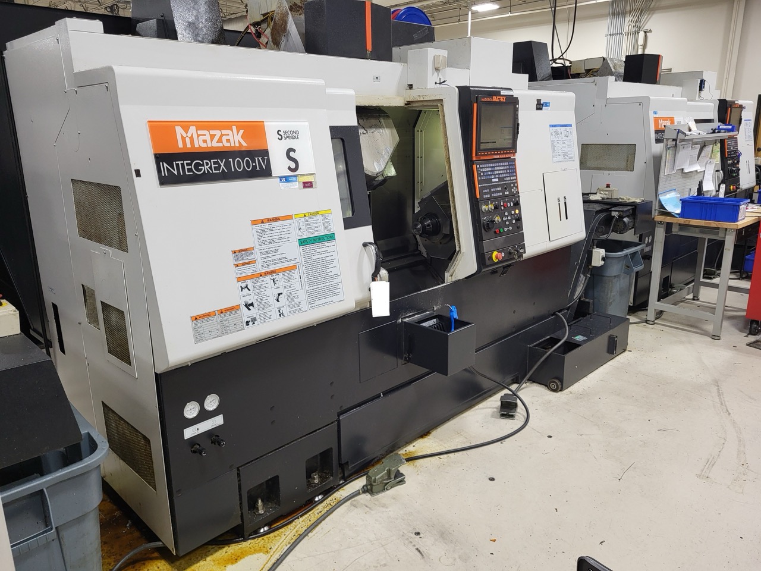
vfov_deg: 53.1
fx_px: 572
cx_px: 380
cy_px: 286
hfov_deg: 67.3
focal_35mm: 26
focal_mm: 5.4
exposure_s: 1/120
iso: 250
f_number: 1.8
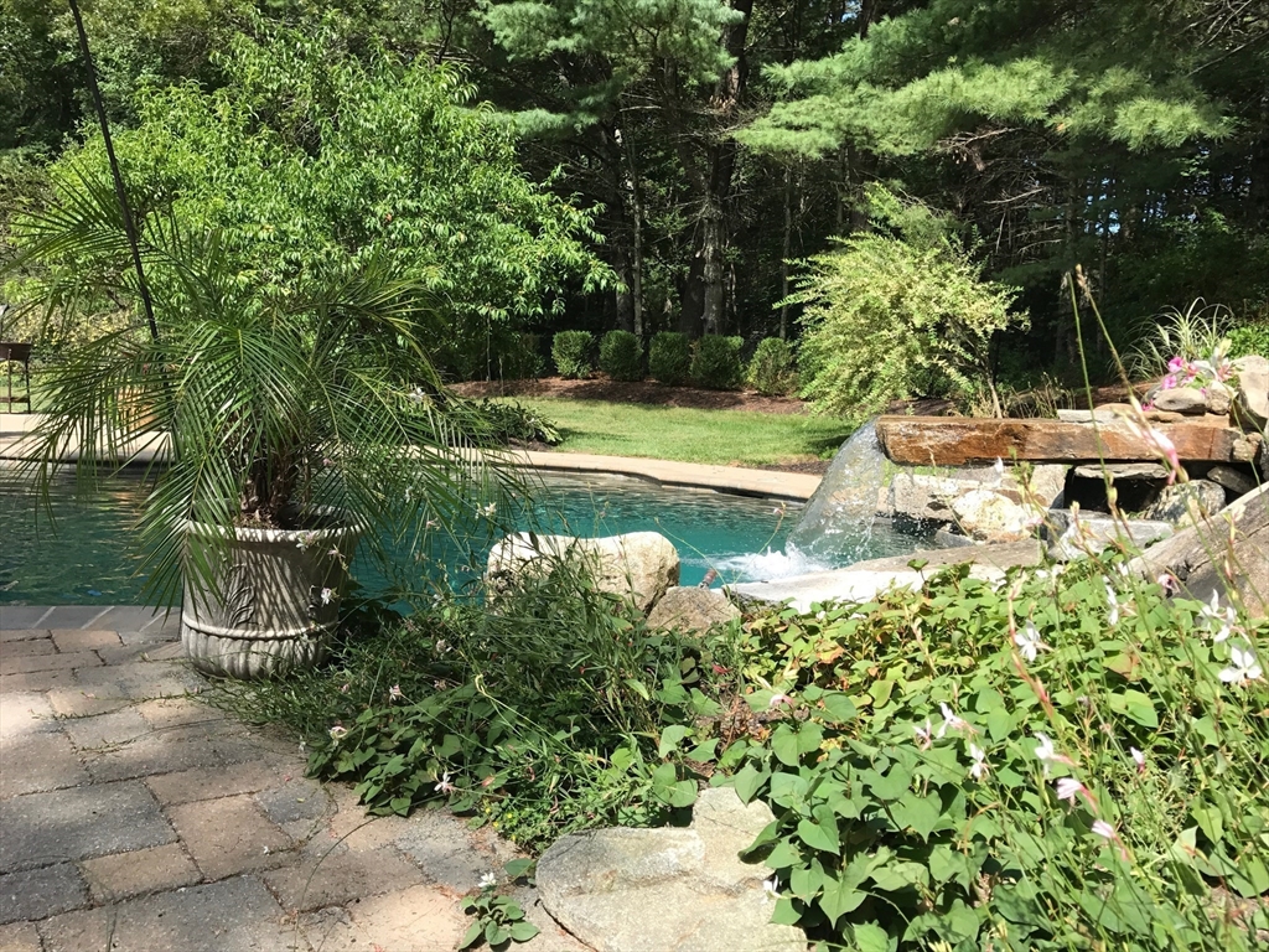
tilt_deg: -4.7
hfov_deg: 63.4
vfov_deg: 49.7
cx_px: 634
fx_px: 1026
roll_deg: -3.3
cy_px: 476
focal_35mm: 28
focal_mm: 3.99
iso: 20
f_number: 1.8
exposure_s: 1/879
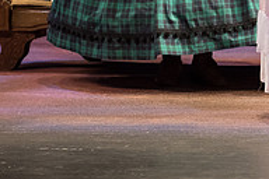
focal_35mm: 905
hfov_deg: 2.3
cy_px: -78
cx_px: 328
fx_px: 6762
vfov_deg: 1.5
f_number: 4.5
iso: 3200
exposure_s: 1/400
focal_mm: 300
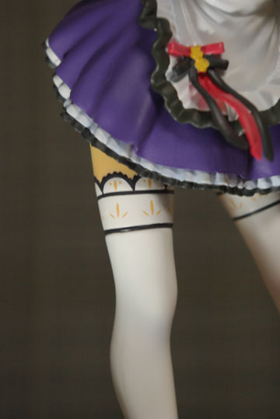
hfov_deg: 16.6
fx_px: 961
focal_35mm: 82
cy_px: 210
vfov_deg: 24.6
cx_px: 140
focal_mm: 55
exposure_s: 1/30
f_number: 8
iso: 800
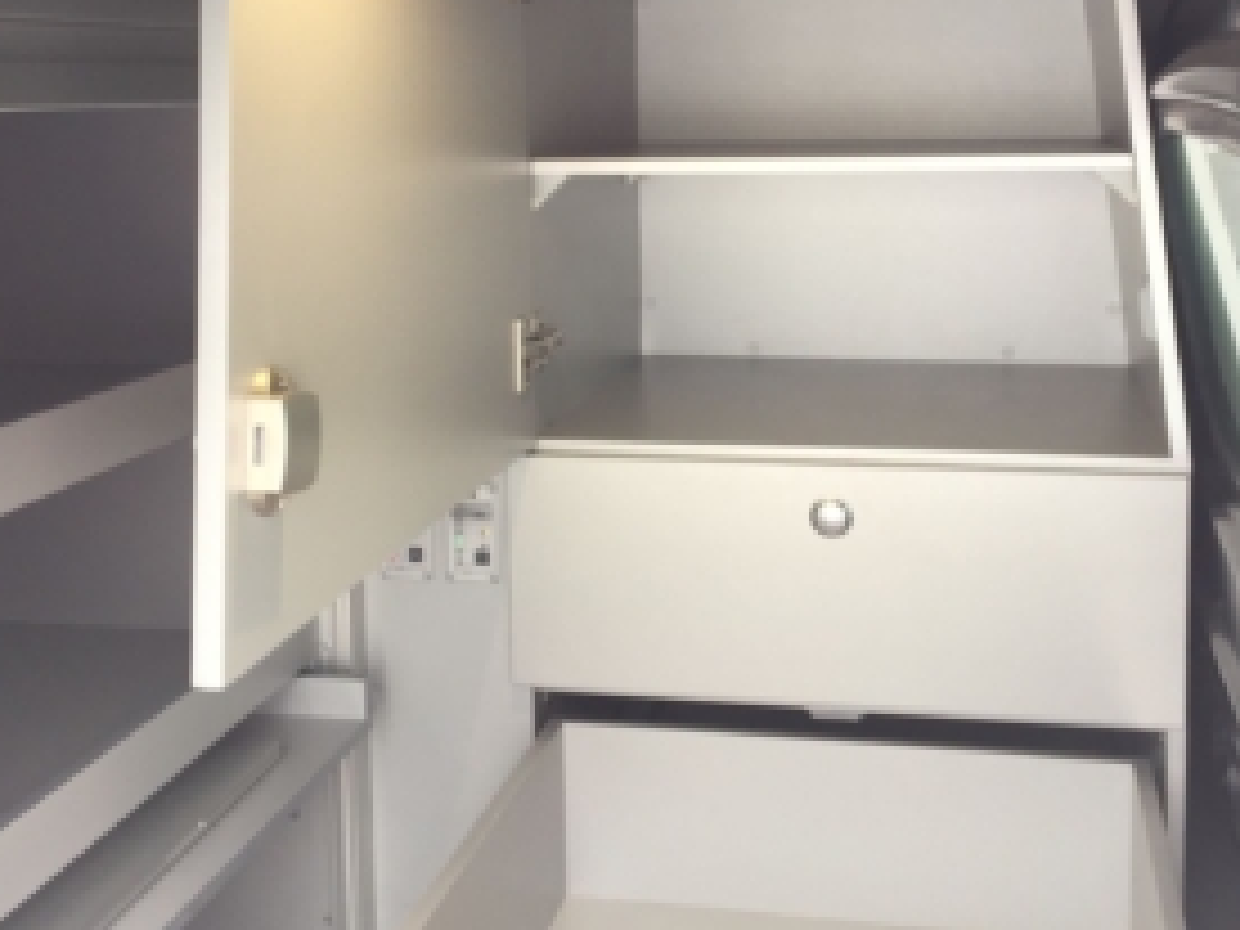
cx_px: 696
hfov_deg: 44.7
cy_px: 274
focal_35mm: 42
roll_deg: +2.0
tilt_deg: -6.8
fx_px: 1505
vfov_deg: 33.9
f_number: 2.2
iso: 40
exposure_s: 1/50
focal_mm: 4.15
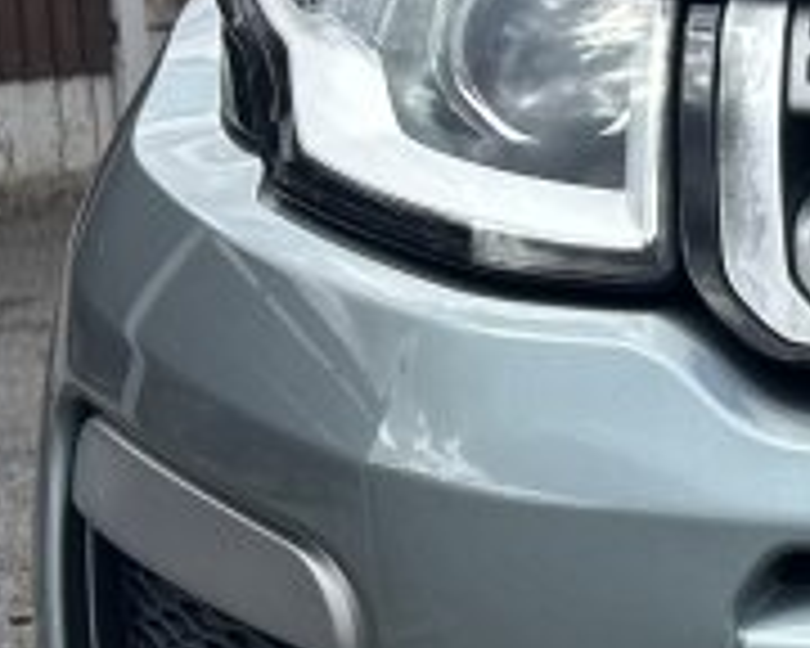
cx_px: 1737
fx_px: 2805
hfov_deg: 13.5
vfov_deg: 13.1
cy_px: 488
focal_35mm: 117
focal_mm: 6.86
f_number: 1.78
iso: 80
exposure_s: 1/1916
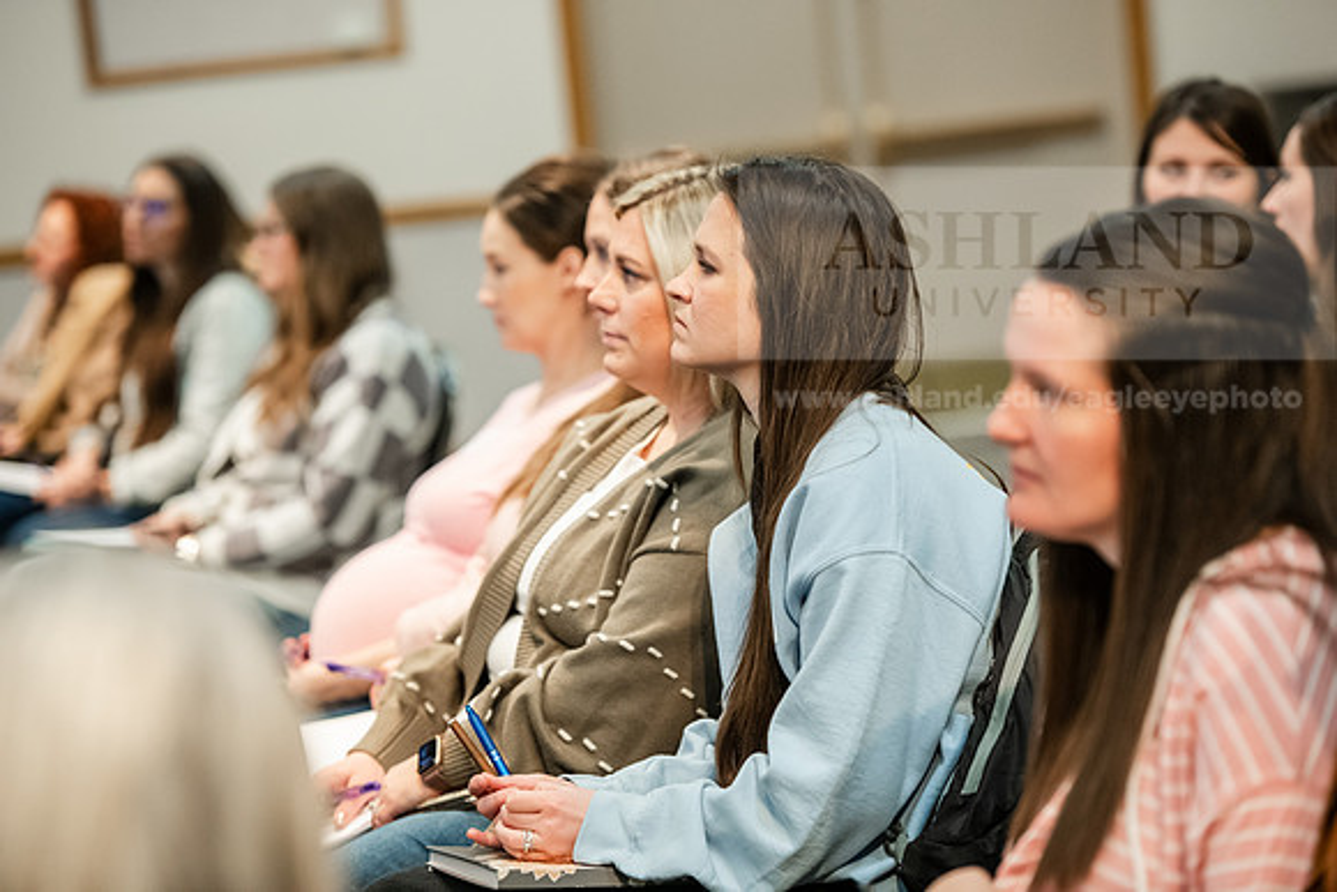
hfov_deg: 15.8
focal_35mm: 130
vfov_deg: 10.6
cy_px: 446
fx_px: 4829
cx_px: 668
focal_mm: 130
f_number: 3.2
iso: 3200
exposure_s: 1/200
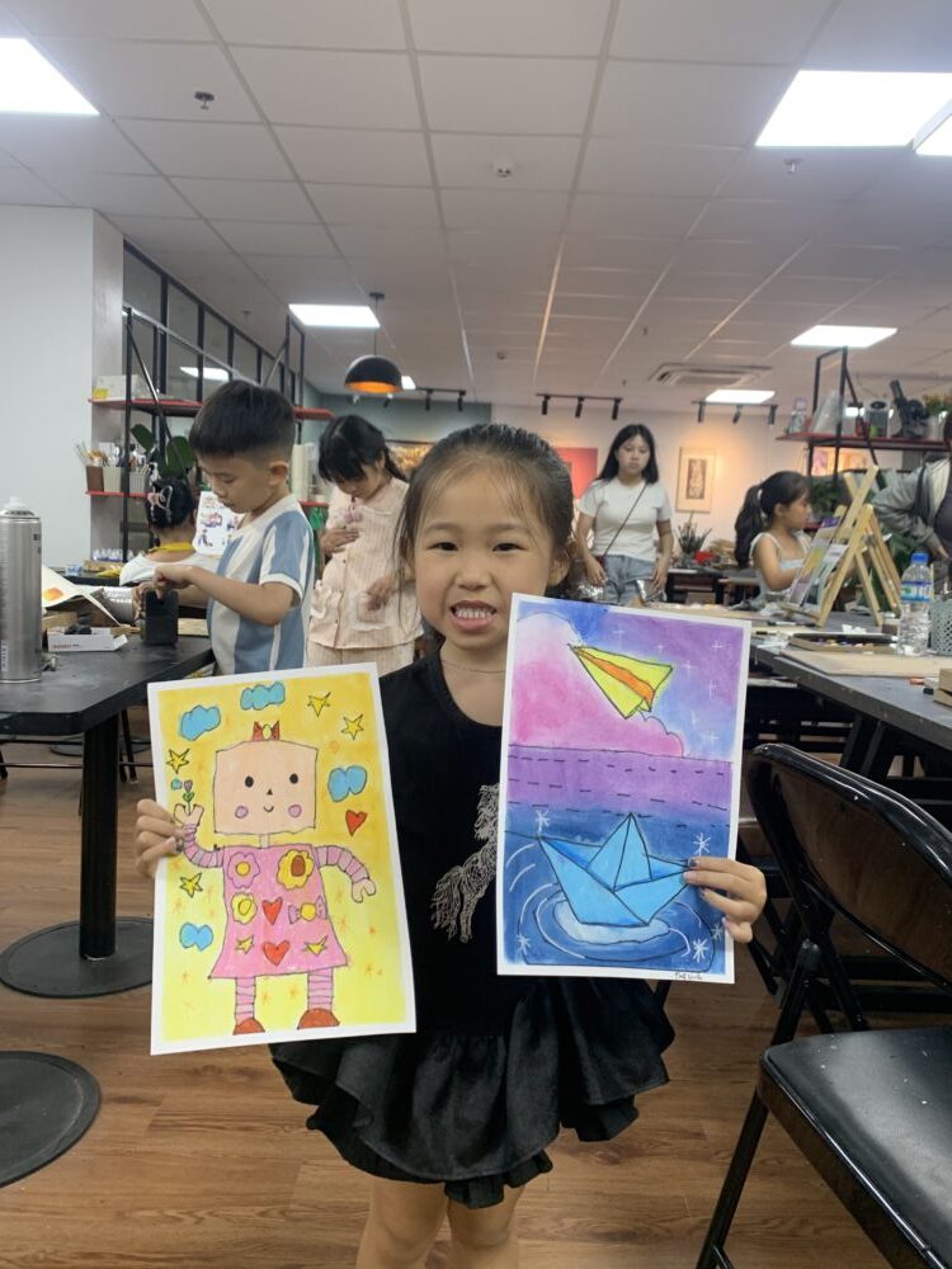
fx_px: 953
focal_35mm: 26
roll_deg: -3.0
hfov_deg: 53.1
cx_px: 476
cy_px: 634
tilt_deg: -4.2
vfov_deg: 67.3
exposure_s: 1/86
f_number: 1.8
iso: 100
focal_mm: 4.25
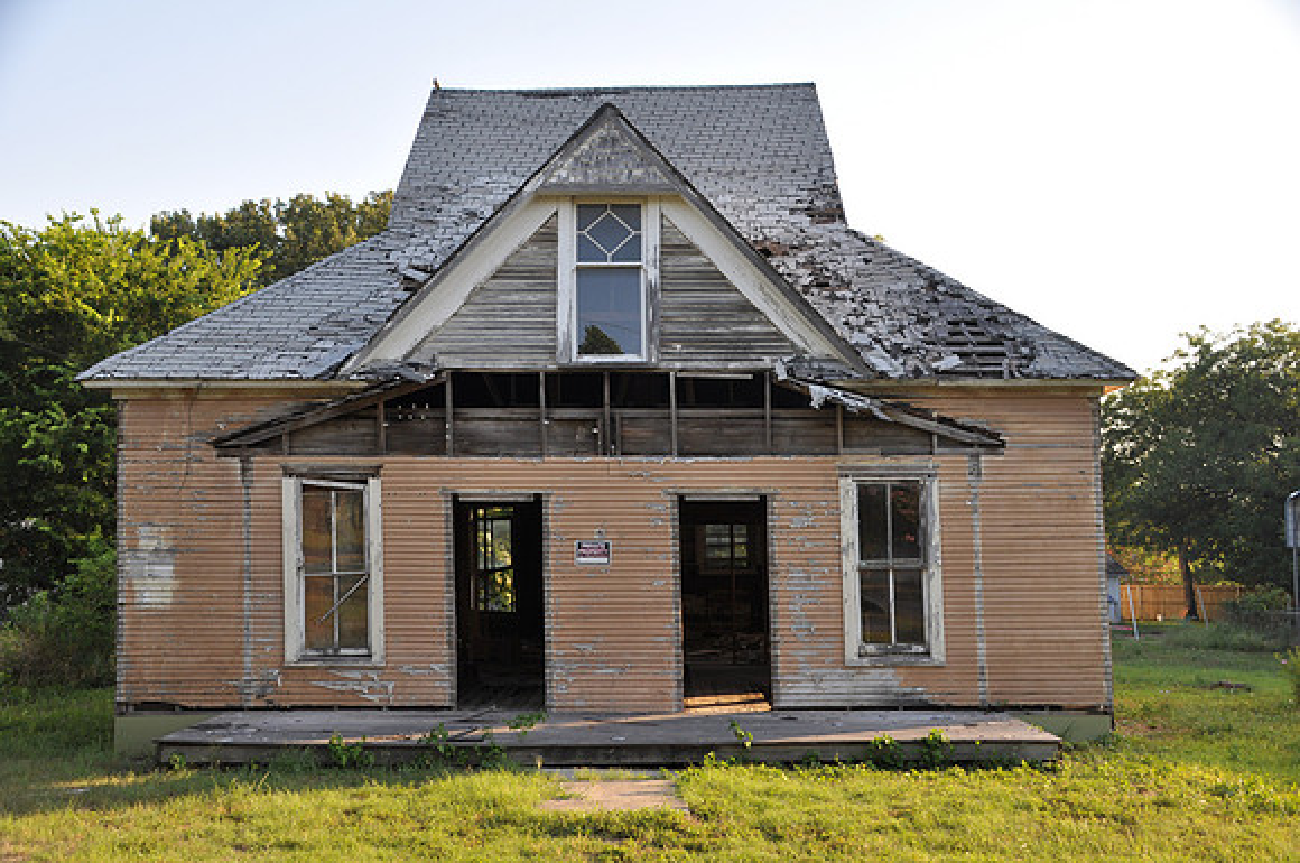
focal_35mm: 42
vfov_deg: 31.8
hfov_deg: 46.5
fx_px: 1515
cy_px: 432
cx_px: 650
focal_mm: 28
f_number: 5.6
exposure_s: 1/125
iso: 200
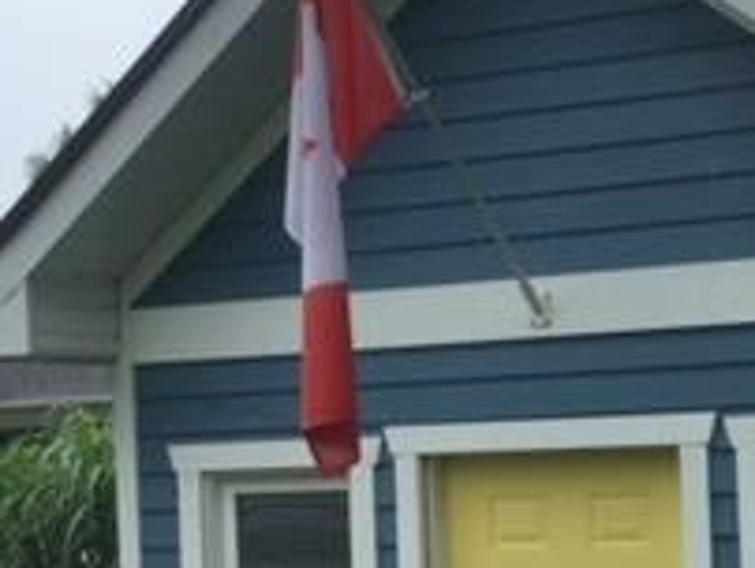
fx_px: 2140
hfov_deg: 19.3
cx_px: 800
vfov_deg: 15.0
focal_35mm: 98
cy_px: 460
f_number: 2.4
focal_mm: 3.3
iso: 25
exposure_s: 1/799
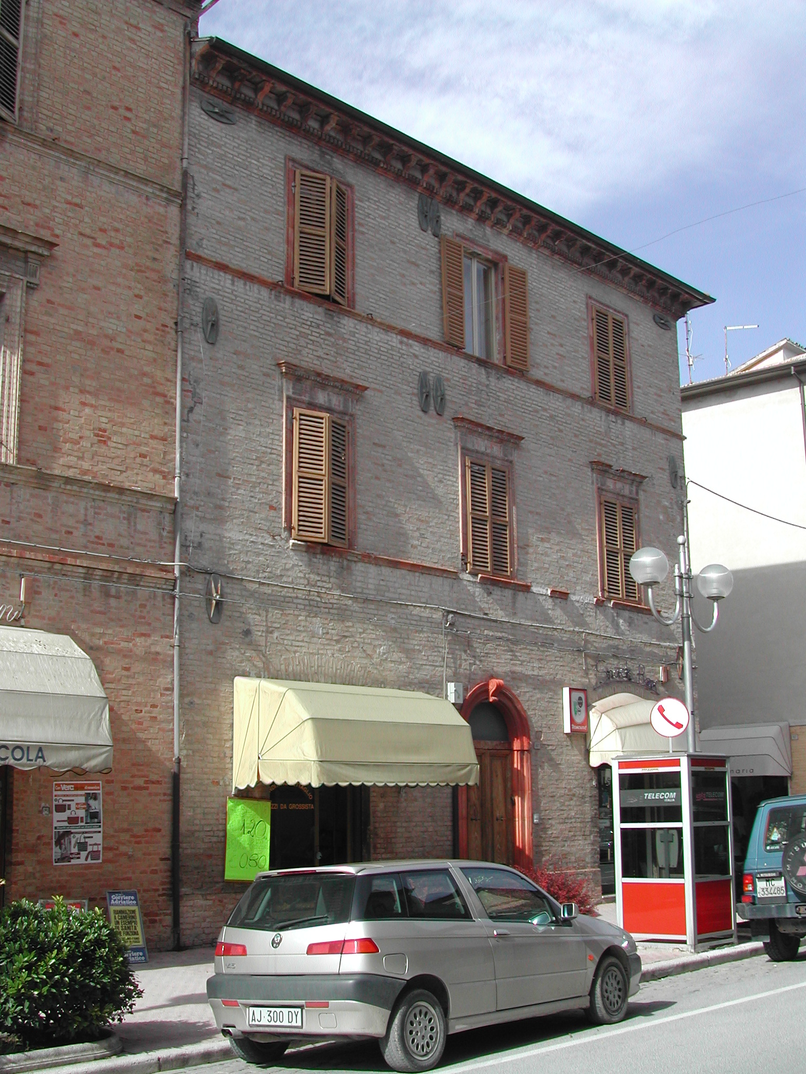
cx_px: 403
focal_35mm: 42
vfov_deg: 44.8
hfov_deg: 34.3
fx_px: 1304
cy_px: 537
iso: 100
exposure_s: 1/168
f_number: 8
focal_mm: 9
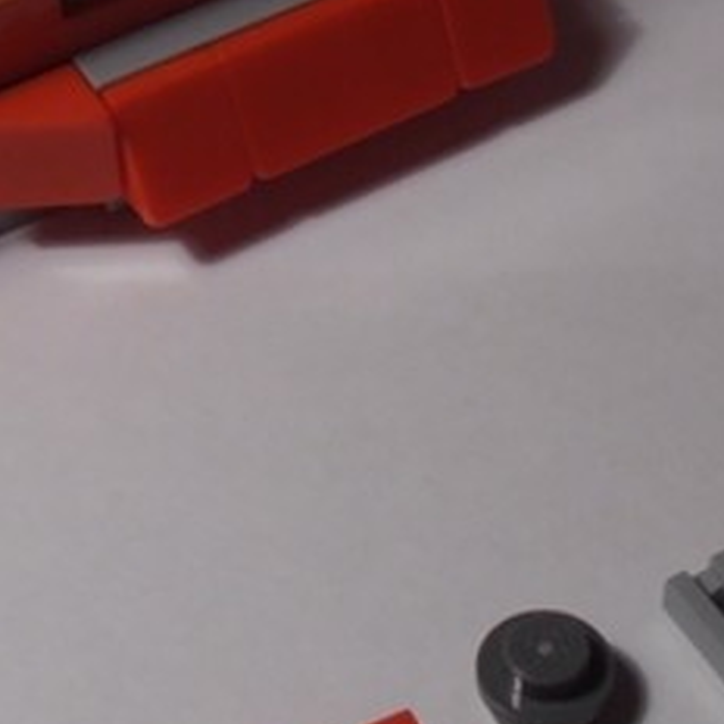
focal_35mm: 127
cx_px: 449
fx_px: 3005
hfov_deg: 13.7
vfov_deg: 13.7
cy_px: 276
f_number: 3.9
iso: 80
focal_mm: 6.61
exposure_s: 1/50
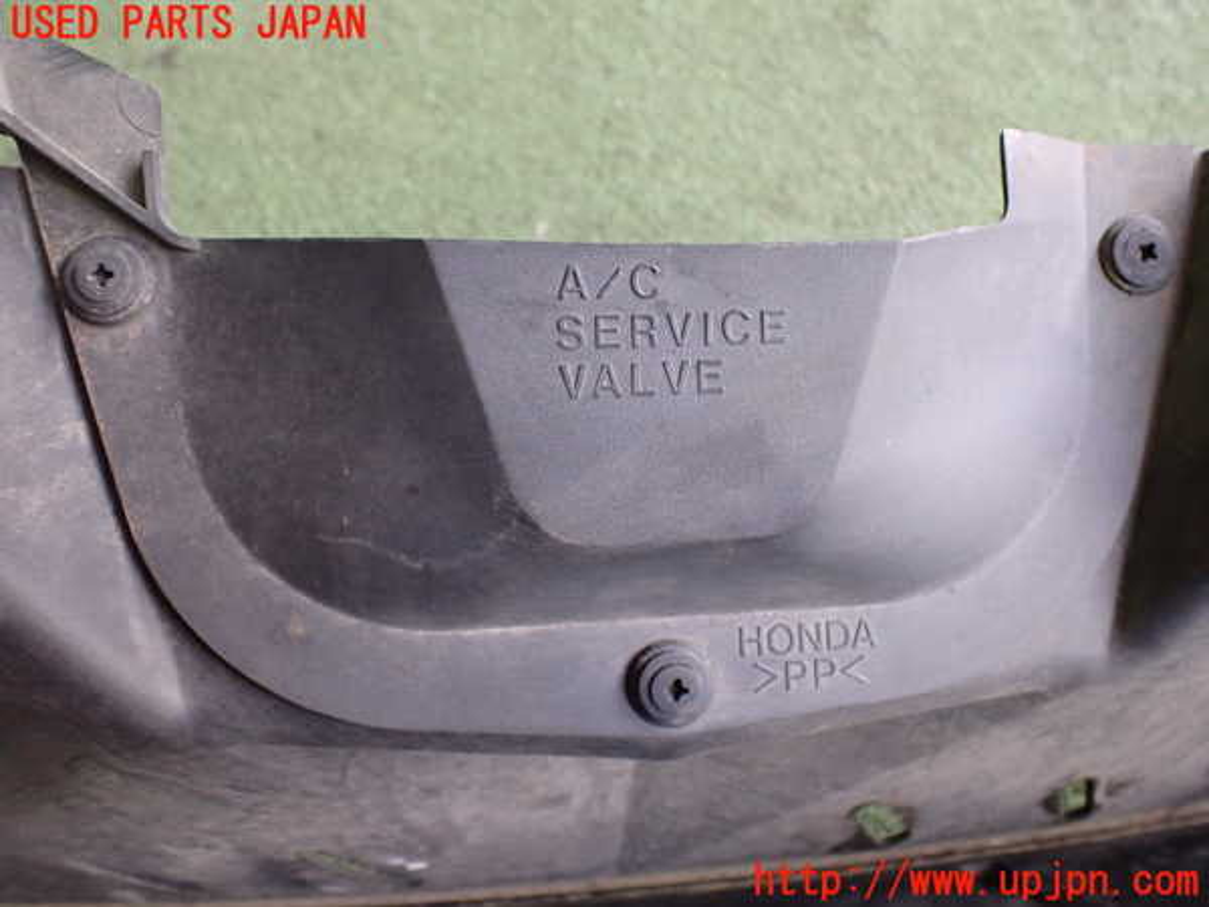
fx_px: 1048
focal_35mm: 30
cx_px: 604
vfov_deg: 46.8
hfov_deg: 60.0
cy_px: 454
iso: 800
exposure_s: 1/125
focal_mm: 5.4
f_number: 2.3
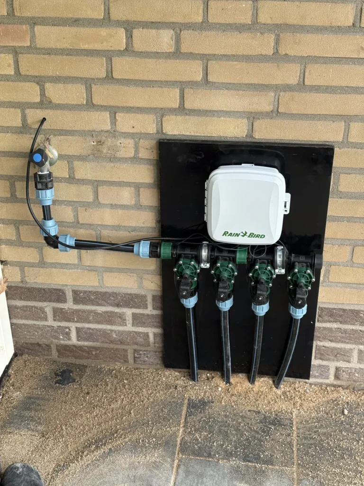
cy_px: 243
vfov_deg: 36.8
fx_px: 729
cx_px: 182
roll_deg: +1.7
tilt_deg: -29.7
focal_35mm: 52
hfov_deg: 28.0
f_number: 1.6
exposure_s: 1/213
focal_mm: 5.96
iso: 64
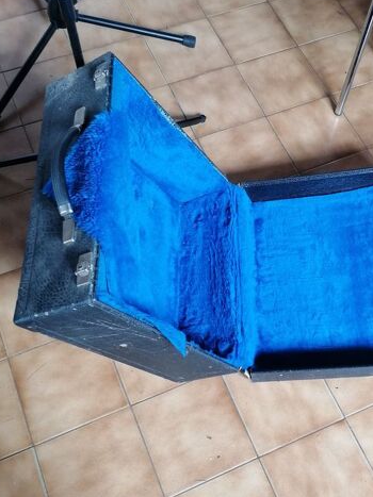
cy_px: 312
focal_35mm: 37
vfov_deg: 49.6
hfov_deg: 38.5
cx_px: 222
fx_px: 532
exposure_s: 1/45
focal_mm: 4.75
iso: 200
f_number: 1.8
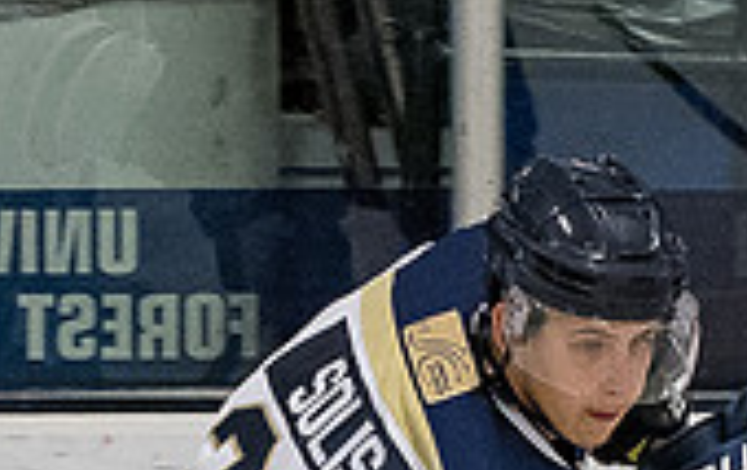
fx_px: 22377
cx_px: 760
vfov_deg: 1.2
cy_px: 974
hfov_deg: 1.9
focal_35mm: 1097
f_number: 3.5
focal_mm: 110
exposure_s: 1/800
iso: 2000
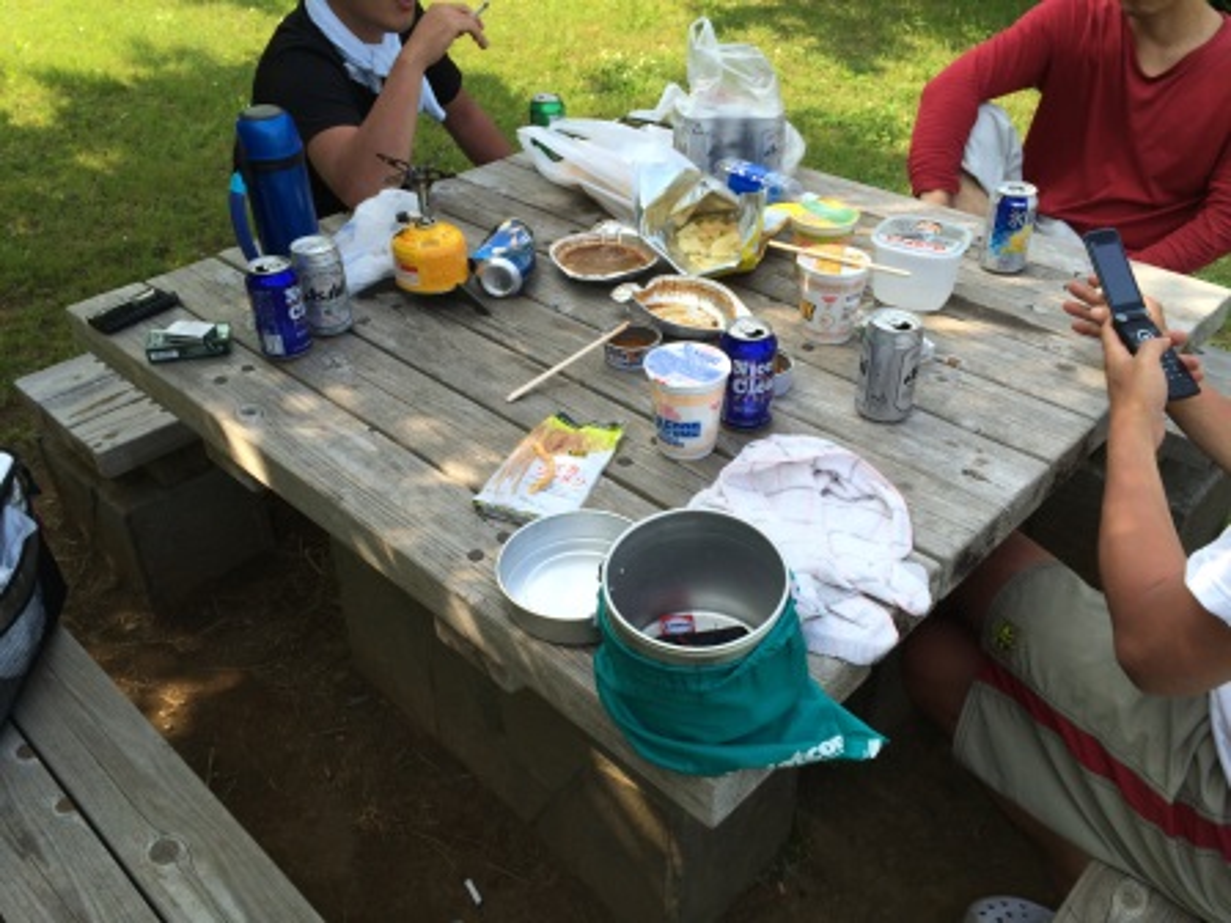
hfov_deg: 60.0
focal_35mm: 30
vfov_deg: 46.8
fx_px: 1067
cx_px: 616
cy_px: 462
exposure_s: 1/612
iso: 32
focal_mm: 4.12
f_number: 2.2
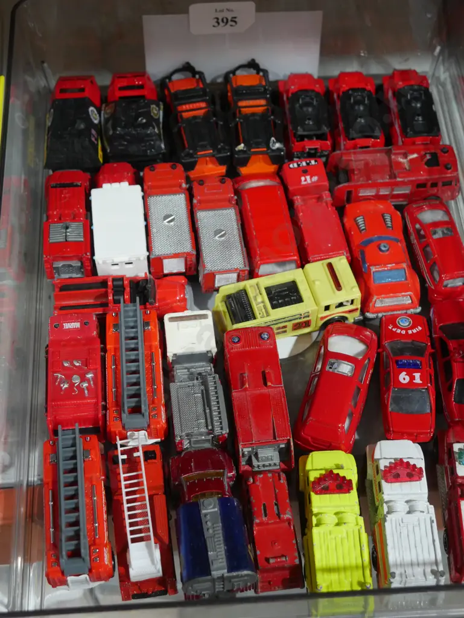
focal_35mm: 56
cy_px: 309
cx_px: 232
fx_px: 1000
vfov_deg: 34.3
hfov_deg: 26.1
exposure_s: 1/60
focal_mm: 28
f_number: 5.3
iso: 1000
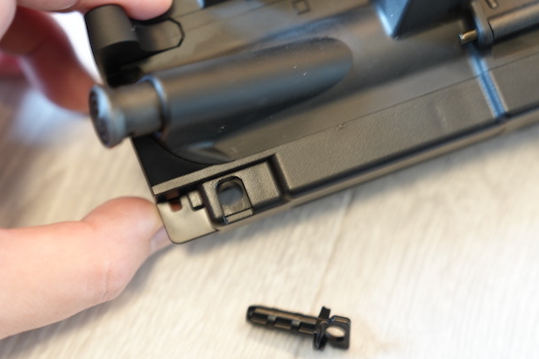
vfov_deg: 19.2
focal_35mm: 71
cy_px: 193
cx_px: 288
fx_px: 1063
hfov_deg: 28.4
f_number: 2.8
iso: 200
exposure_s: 1/2.5
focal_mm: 56
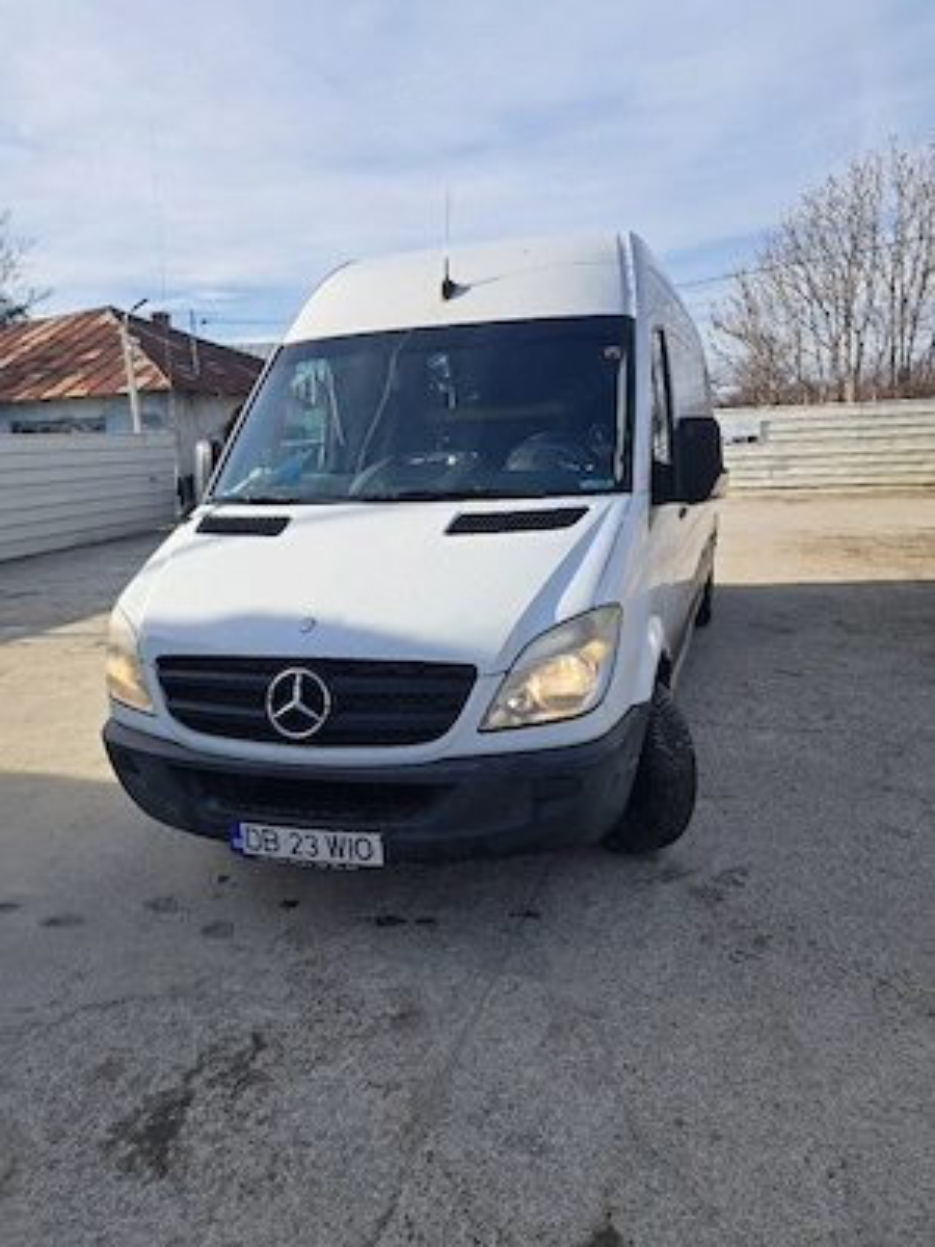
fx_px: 864
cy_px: 624
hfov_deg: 56.8
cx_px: 468
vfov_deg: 71.6
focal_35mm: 24
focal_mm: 5.23
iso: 50
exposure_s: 1/1000
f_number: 1.8
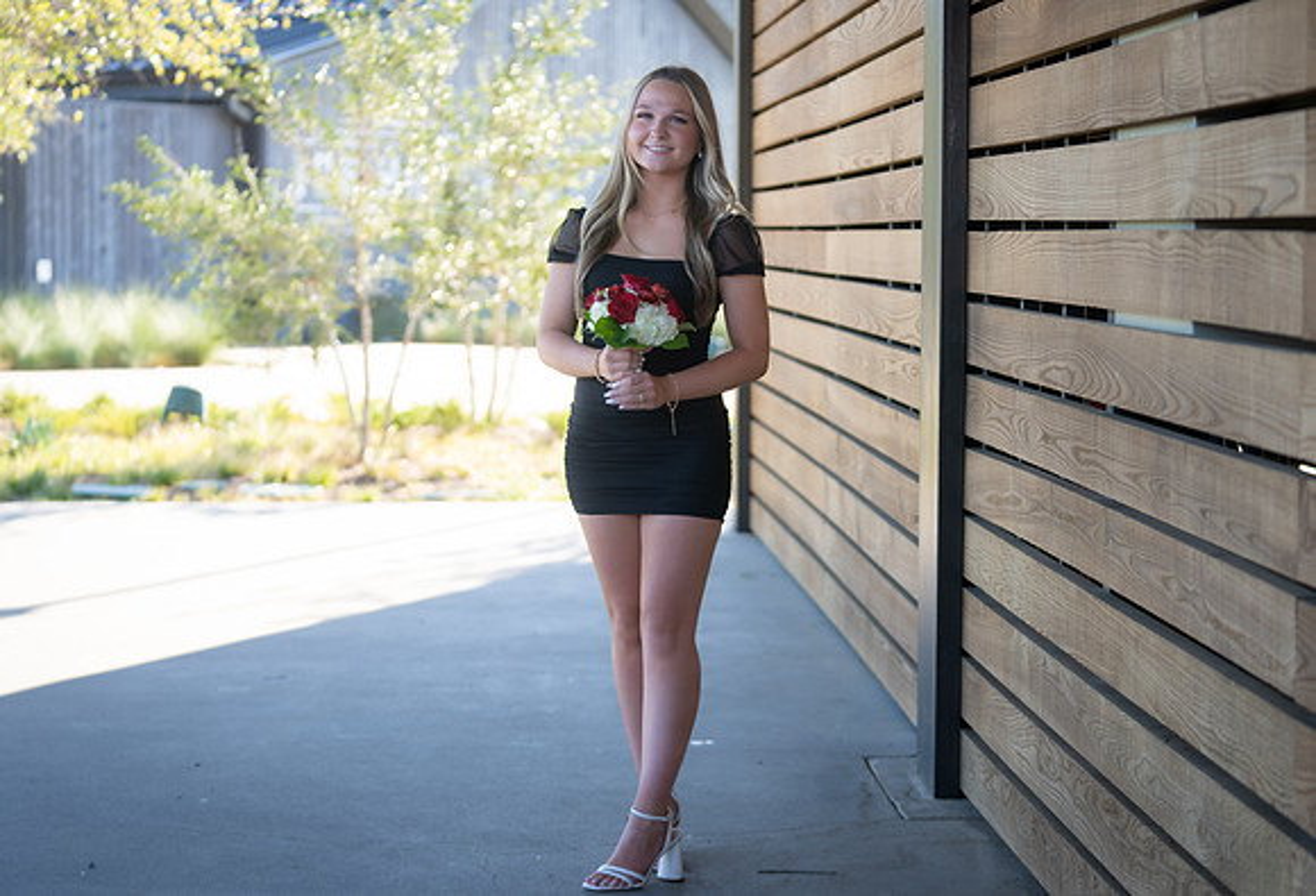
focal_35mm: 78
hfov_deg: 25.9
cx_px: 666
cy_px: 439
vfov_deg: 17.8
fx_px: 2866
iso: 200
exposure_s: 1/320
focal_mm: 70
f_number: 2.8
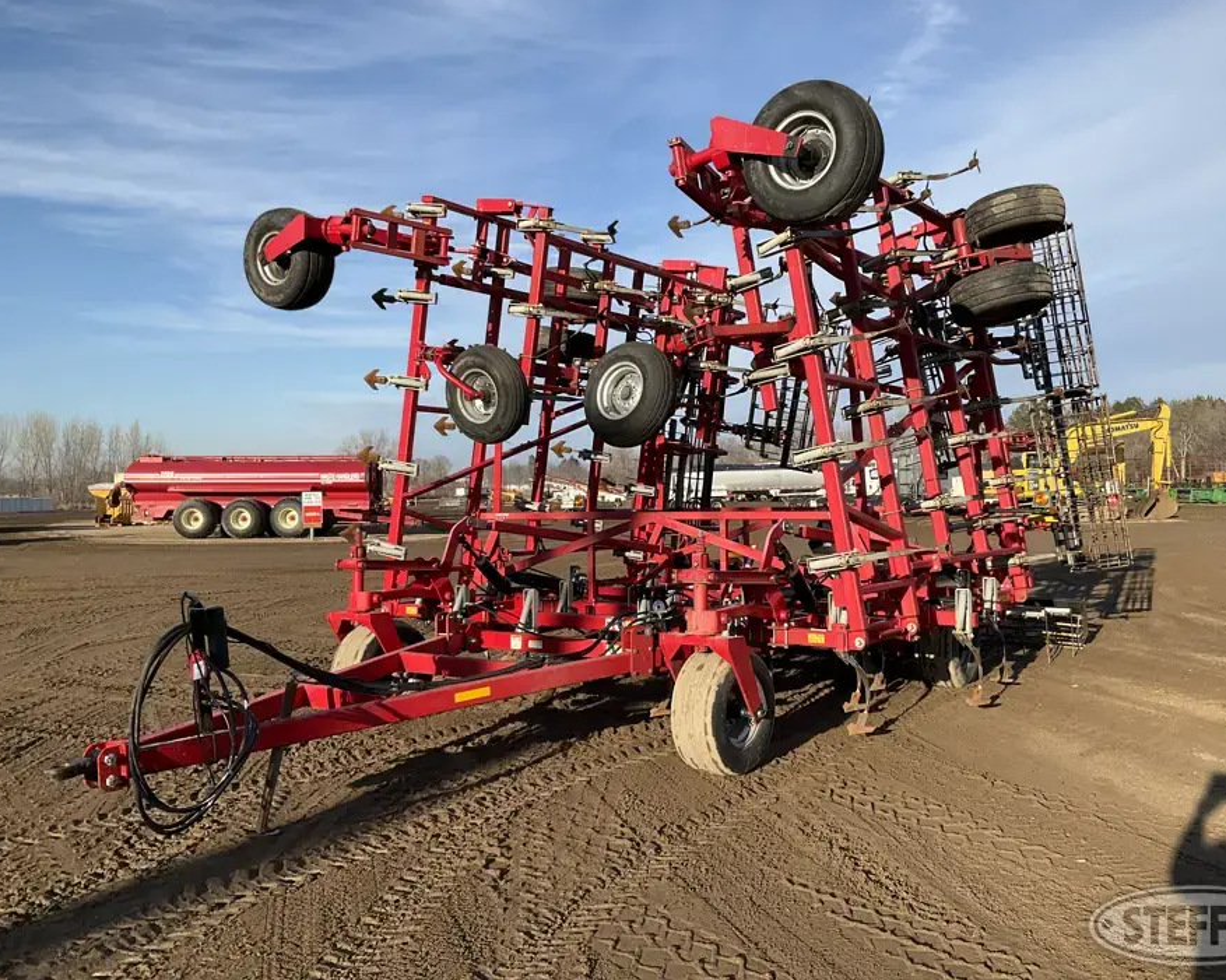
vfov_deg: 47.1
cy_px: 478
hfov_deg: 57.1
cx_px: 665
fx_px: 1124
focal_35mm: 31
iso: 25
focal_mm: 3
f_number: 1.8
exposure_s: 1/1412
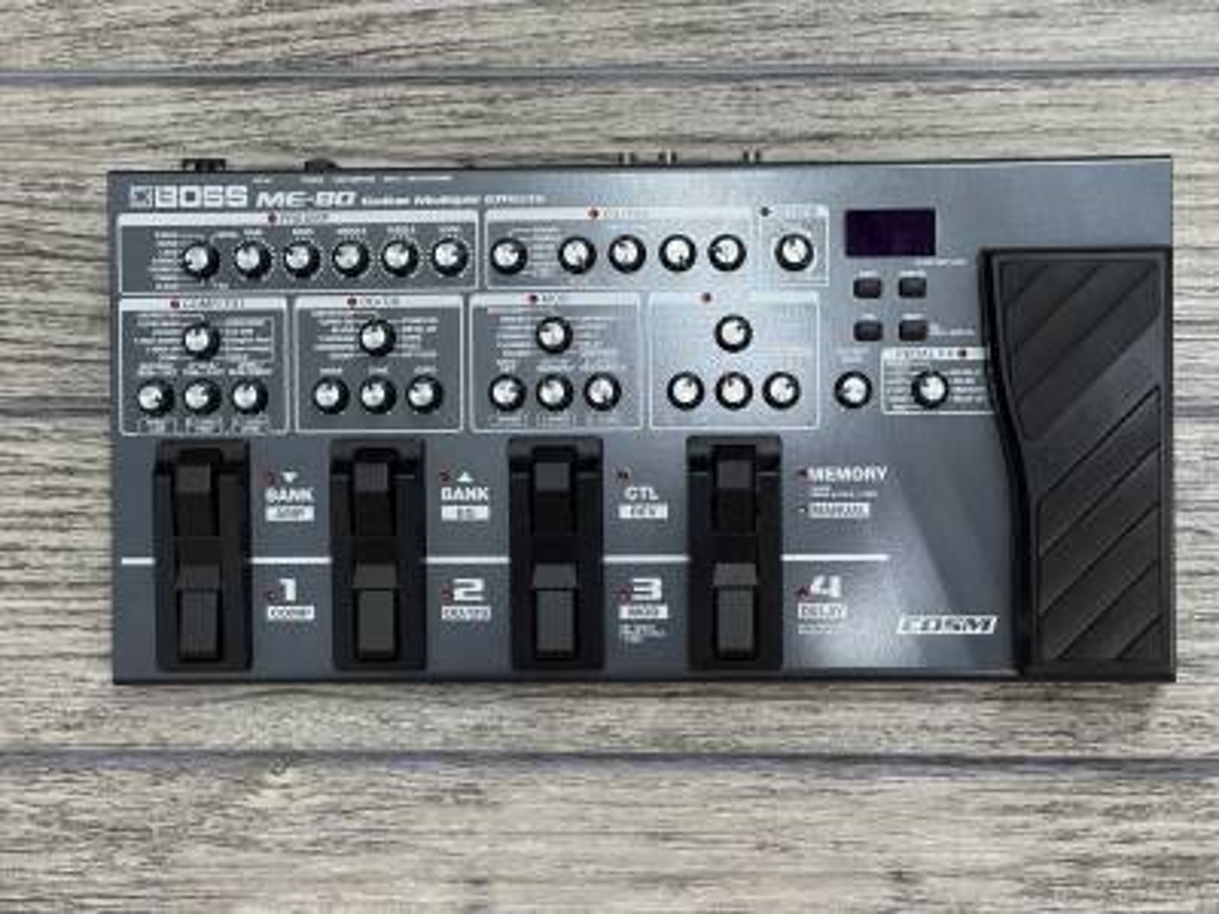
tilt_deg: -79.6
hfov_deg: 25.3
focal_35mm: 77
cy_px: 457
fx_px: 2712
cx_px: 610
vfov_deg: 19.1
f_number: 2.8
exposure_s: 1/60
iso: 200
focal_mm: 9
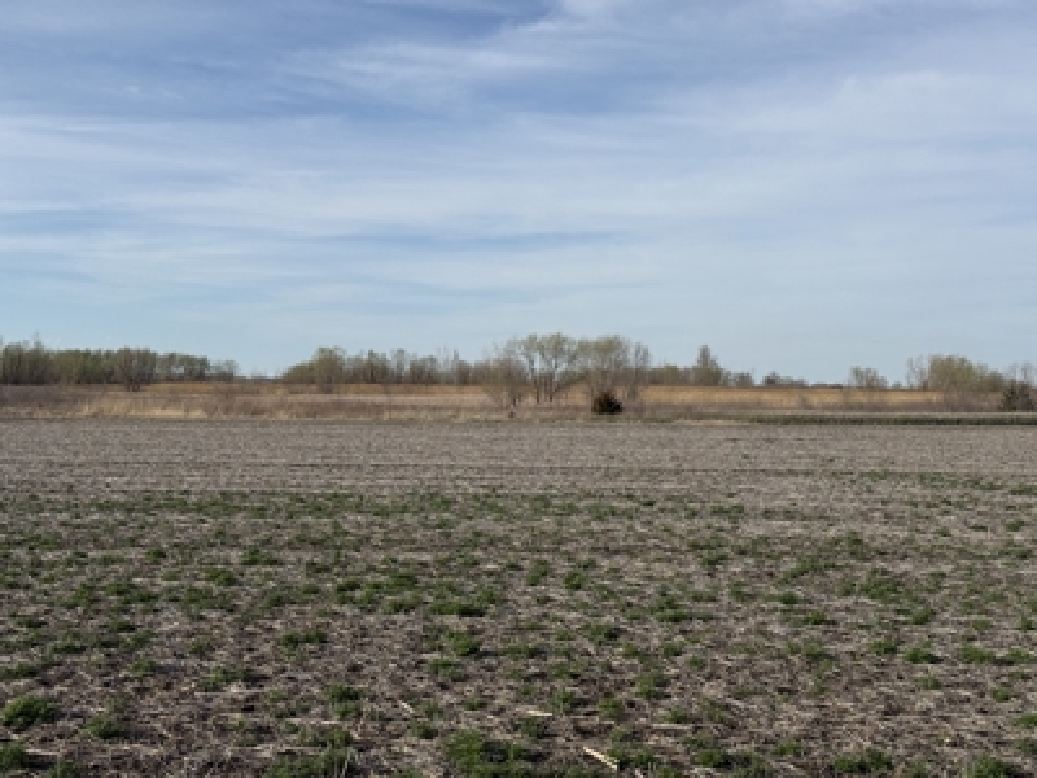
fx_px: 1438
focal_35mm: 48
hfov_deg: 39.7
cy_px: 389
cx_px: 518
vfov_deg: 30.3
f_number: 1.78
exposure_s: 1/7143
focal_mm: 6.76
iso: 80
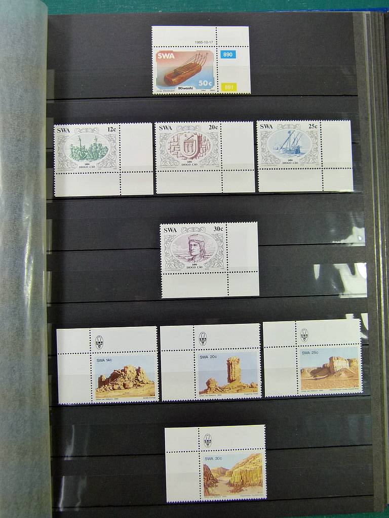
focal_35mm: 33
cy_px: 259
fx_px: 494
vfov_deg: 55.4
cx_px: 194
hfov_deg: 42.9
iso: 160
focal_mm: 5.9
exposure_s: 1/125
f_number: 3.2
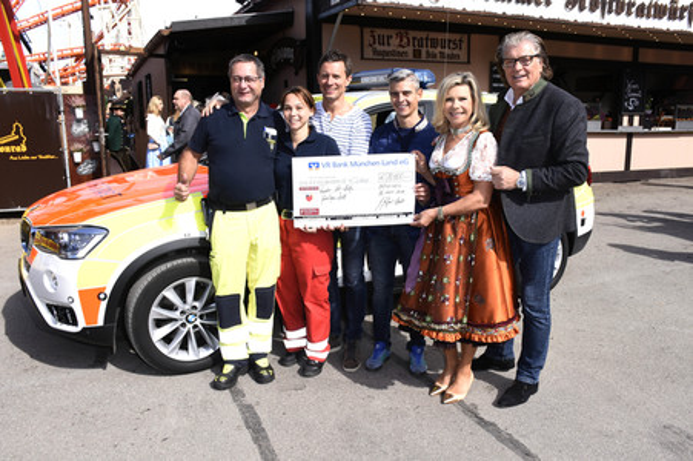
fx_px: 577
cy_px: 230
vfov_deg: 43.5
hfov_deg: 62.0
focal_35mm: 30
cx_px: 346
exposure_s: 1/160
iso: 160
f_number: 9
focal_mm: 20
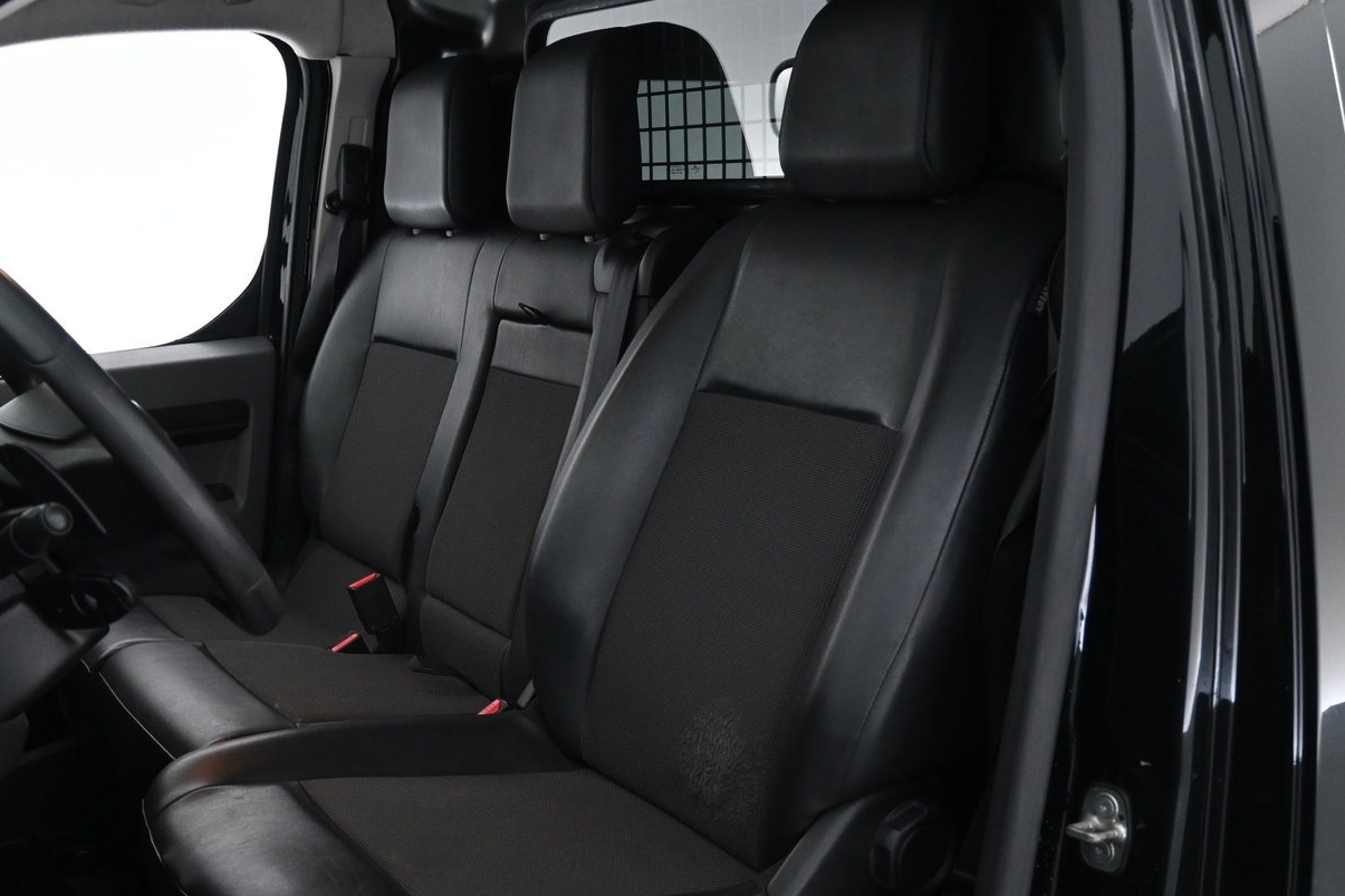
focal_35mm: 39
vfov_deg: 33.9
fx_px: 1469
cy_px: 505
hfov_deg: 48.6
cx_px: 488
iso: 1600
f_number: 3.8
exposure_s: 1/30
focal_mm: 19.5
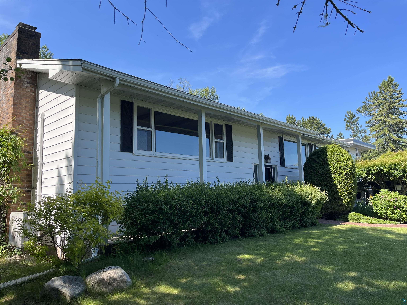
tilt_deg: +7.6
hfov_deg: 67.3
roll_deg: +2.5
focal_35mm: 26
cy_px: 152
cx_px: 204
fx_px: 306
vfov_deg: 53.1
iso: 50
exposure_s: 1/1558
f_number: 1.6
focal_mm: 5.1
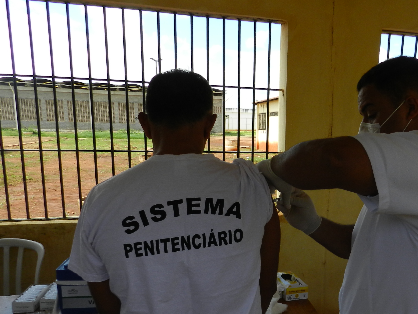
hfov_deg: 52.8
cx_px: 284
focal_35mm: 34
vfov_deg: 41.3
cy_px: 208
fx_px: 411
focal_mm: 4
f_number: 3.4
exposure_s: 1/800
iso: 160
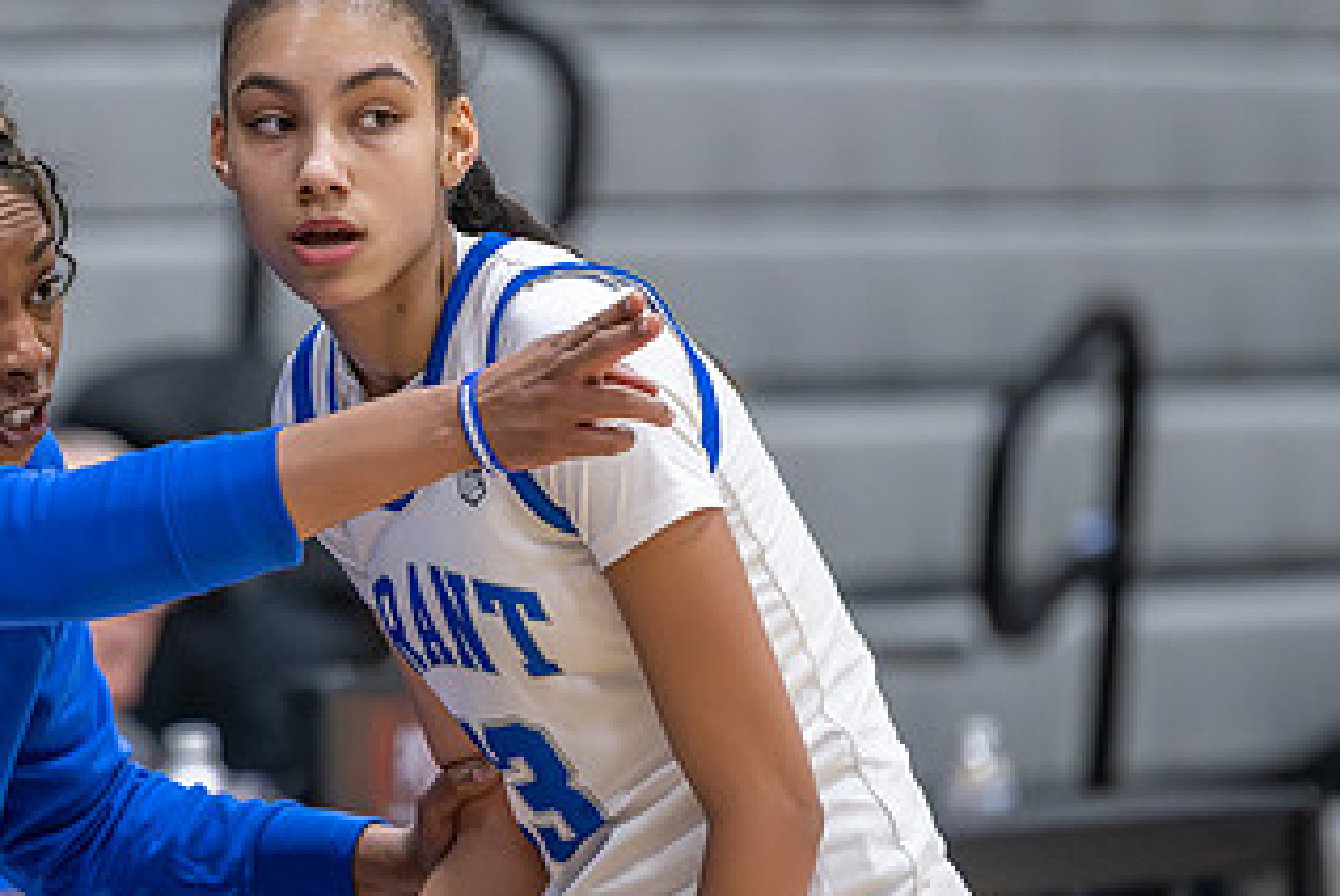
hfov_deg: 3.9
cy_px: 603
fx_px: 19783
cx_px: 135
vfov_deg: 2.6
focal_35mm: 531
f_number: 2.8
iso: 12800
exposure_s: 1/1000
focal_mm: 200
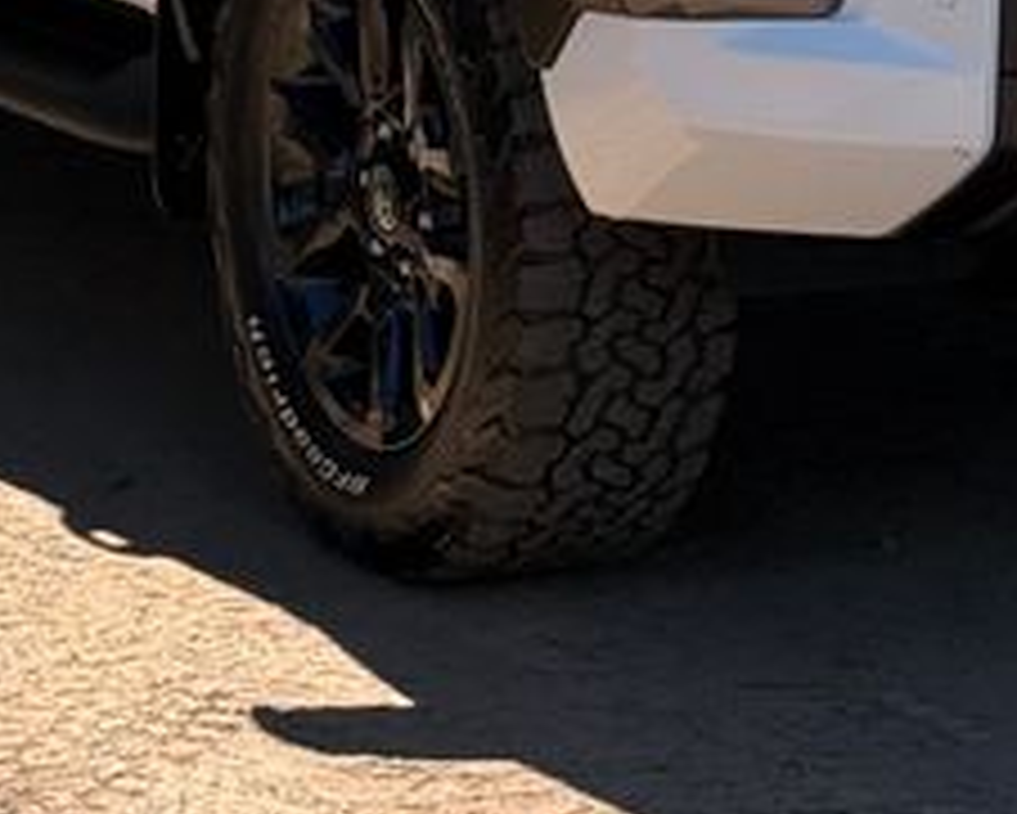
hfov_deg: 11.5
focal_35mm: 168
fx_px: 5059
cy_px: -405
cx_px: 688
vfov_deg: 9.0
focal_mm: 6.76
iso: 64
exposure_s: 1/1608
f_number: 1.78
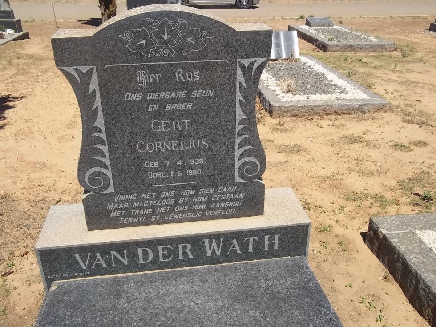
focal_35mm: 32
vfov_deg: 44.2
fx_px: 403
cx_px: 218
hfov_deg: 56.8
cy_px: 164
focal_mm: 5.7
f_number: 5.5
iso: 80
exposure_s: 1/500
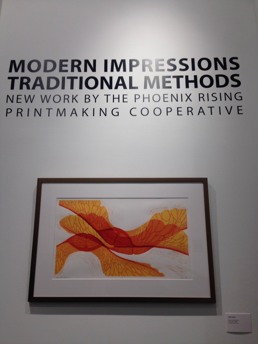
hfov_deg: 42.9
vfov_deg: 55.4
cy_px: 172
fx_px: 328
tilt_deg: +16.0
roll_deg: -1.0
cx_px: 129
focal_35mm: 33
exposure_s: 1/60
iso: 50
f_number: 2.4
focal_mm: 4.12
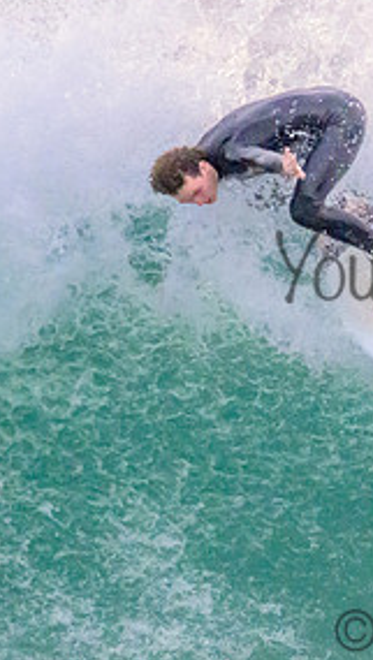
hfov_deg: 0.7
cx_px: 514
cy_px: 247
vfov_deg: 1.3
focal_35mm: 1703
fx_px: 29847
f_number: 11
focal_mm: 800
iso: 25600
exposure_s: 1/1600
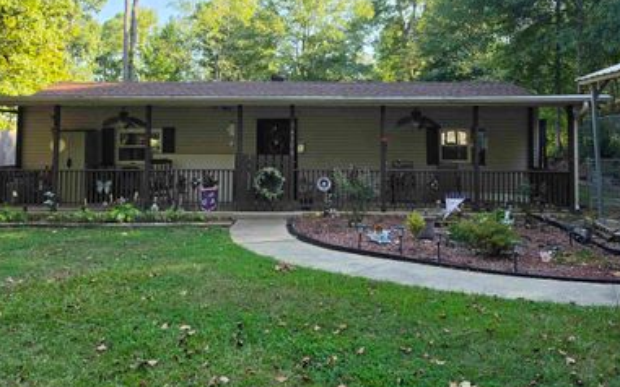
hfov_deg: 59.7
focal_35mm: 32
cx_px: 312
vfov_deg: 38.7
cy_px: 113
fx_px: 541
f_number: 1.4
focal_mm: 6.5
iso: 64
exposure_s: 1/1704
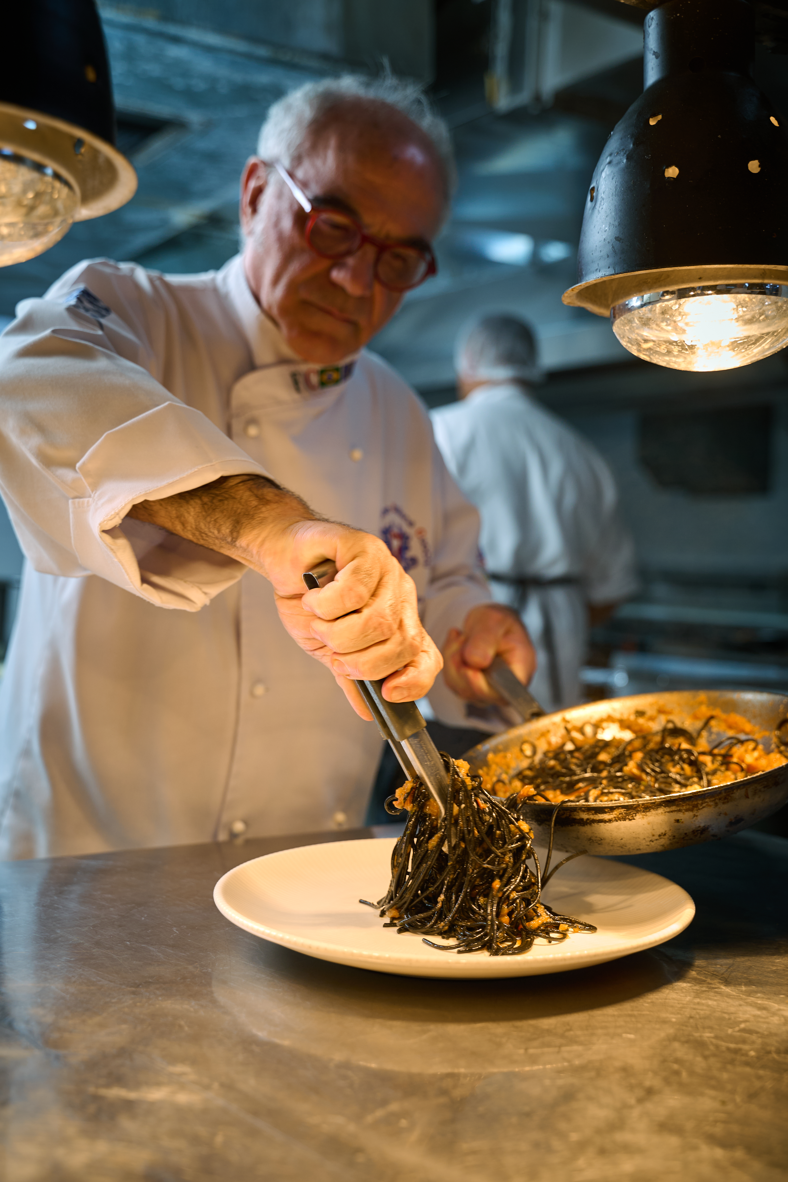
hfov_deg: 33.4
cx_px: 394
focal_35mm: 40
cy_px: 591
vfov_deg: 48.5
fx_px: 1313
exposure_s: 1/200
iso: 400
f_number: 3.5
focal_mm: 40
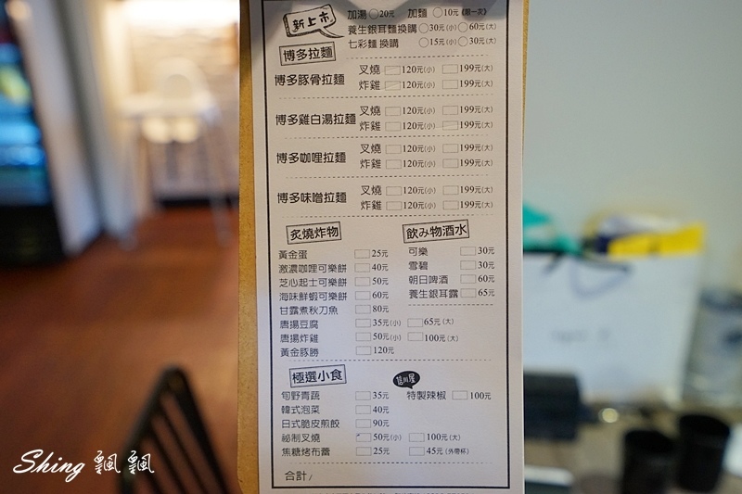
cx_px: 371
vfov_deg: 37.8
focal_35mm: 35
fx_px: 721
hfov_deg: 54.4
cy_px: 247
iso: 1600
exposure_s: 1/100
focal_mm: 35
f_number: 5
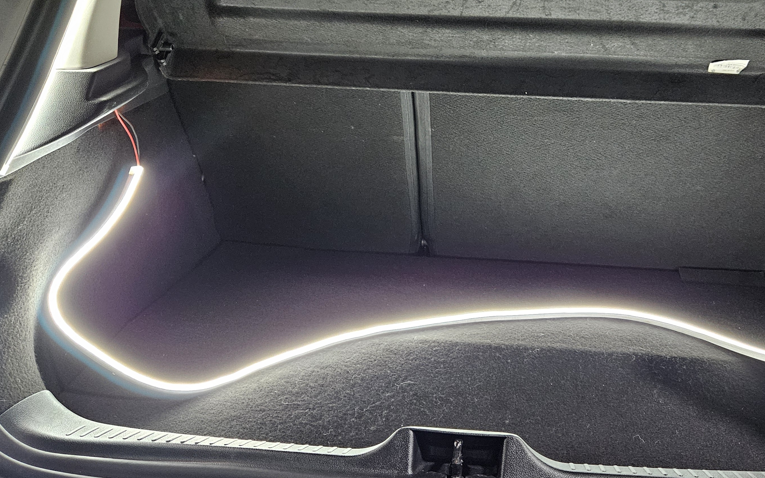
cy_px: 173
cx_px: 491
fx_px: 751
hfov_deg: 53.2
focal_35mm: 36
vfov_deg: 35.1
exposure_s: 1/120
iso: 800
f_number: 1.8
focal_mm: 5.4
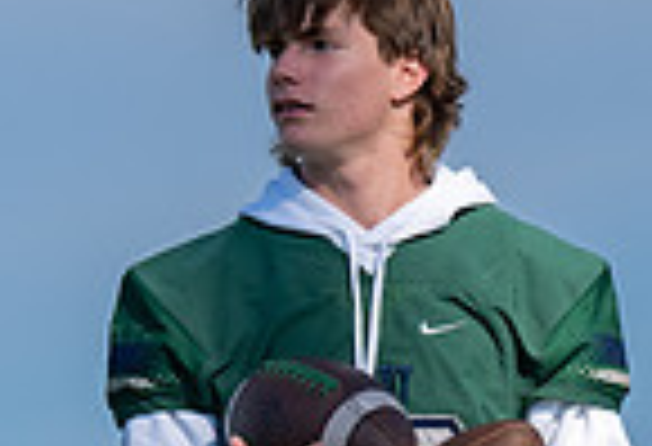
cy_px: 737
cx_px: 106
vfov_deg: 1.9
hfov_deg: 2.9
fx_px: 13064
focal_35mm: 716
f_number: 2.8
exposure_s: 1/3200
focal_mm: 126
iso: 100
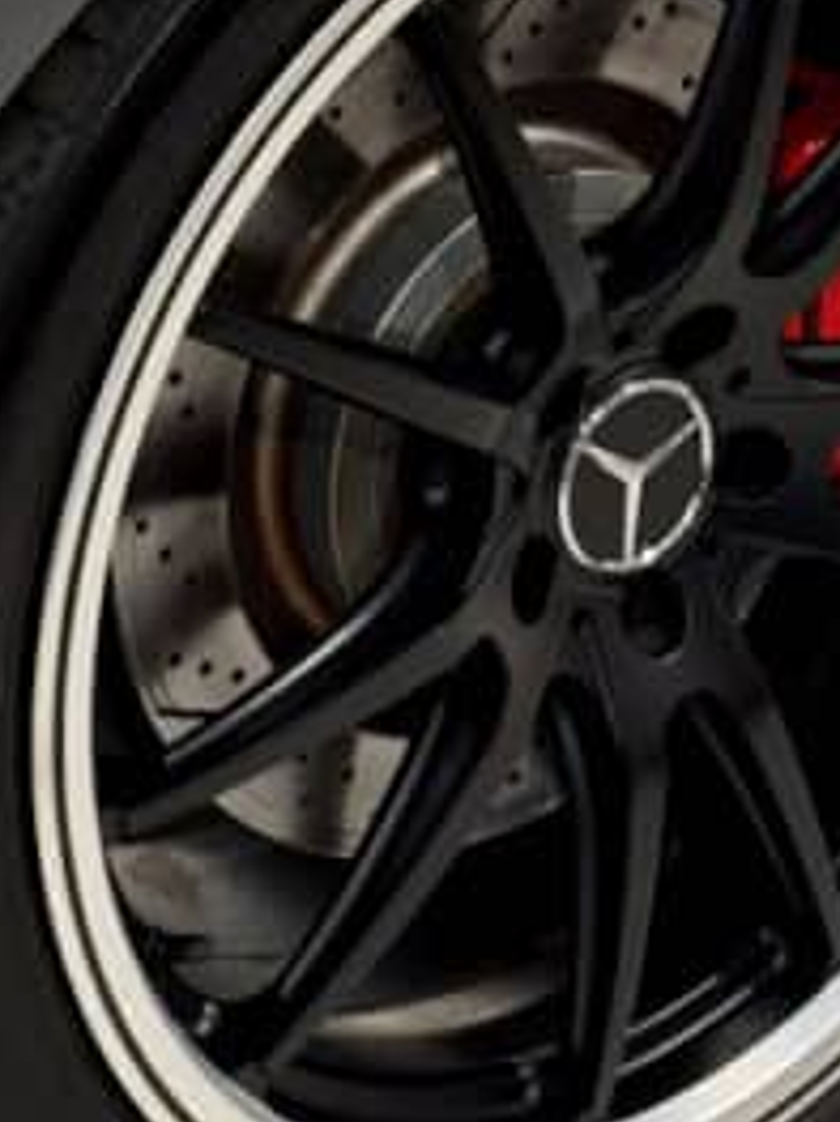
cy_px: -292
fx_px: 3141
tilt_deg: -14.8
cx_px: 640
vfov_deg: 18.9
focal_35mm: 97
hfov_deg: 15.2
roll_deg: -0.3
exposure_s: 1/100
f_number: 1.8
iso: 250
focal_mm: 6.93
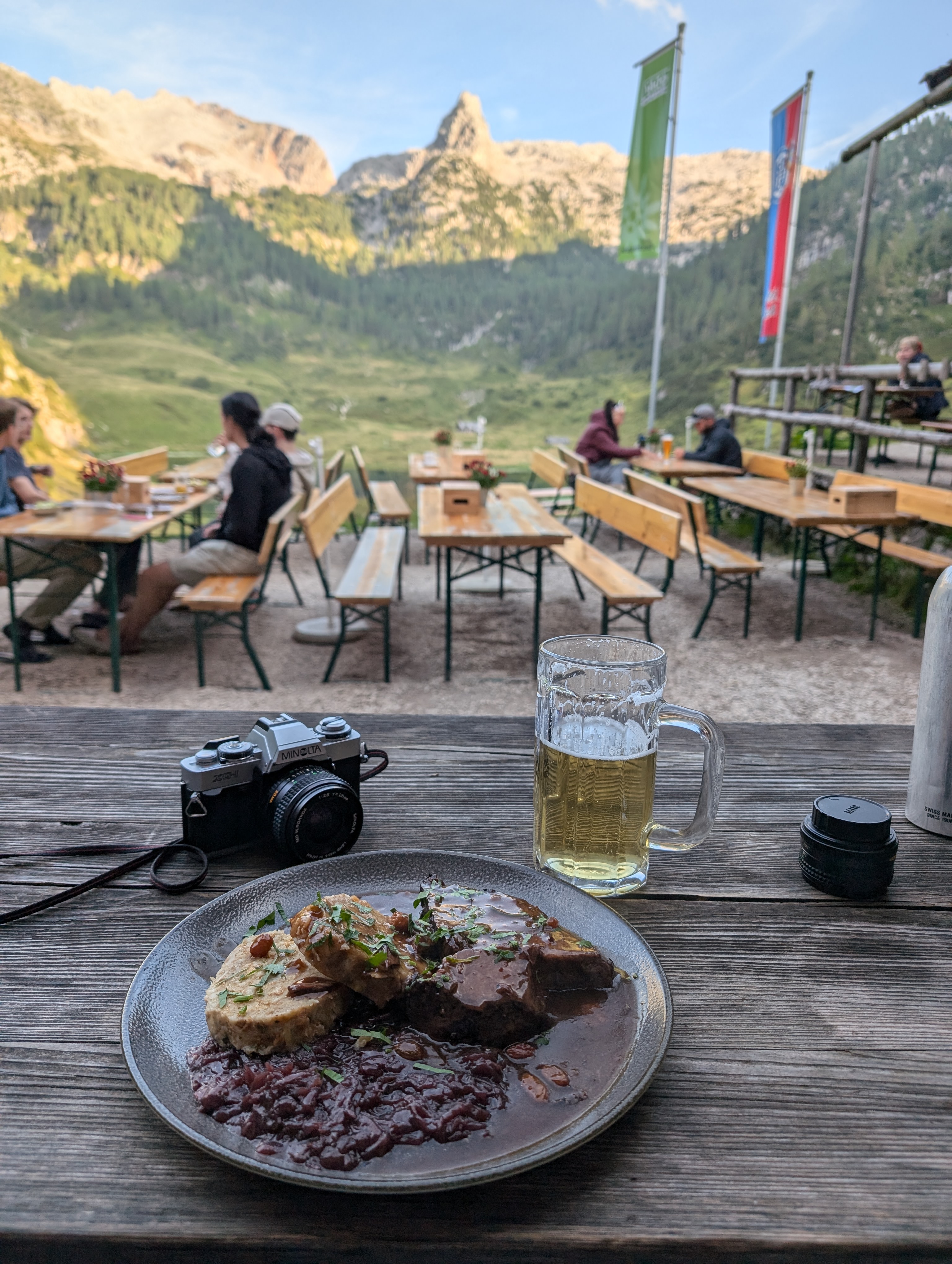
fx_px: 878
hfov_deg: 56.9
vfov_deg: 71.5
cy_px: 632
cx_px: 476
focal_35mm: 24
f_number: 1.68
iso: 17
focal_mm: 6.9
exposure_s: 1/215
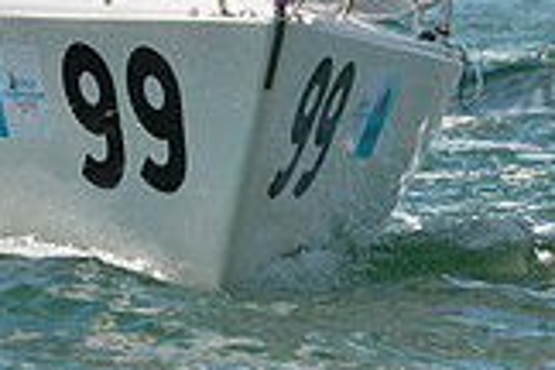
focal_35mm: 893
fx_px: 13766
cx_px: 219
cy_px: -70
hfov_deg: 2.3
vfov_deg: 1.5
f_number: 5.6
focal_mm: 250
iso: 200
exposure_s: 1/1600
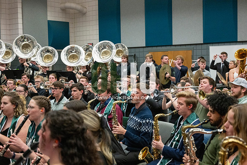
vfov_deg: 26.0
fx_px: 357
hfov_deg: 38.2
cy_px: 82
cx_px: 124
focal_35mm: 52
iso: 10000
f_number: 4
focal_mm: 52
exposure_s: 1/500
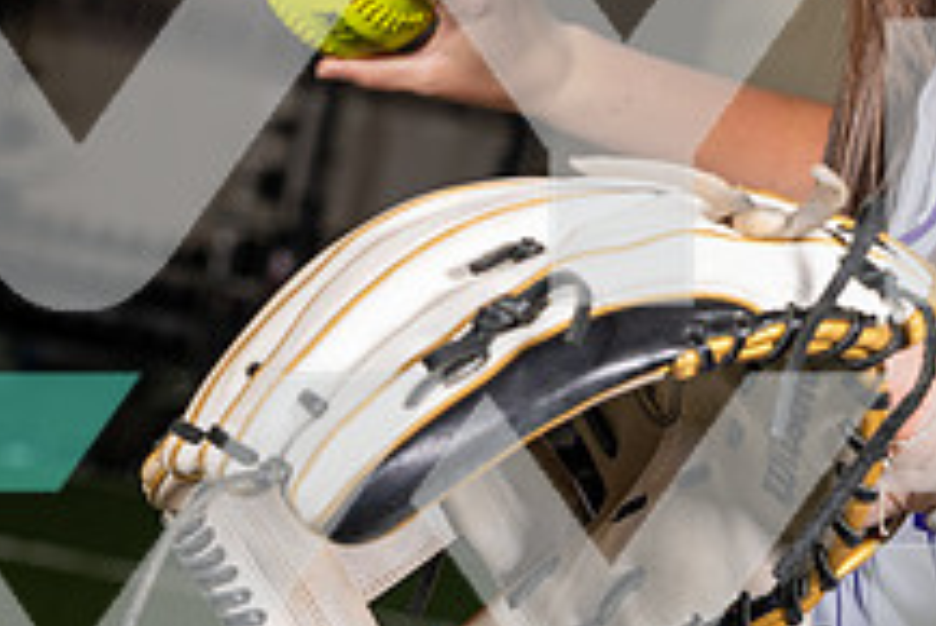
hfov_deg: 14.1
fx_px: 3746
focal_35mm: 144
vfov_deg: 9.5
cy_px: 80
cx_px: 802
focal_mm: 54
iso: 200
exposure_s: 1/200
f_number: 5.6
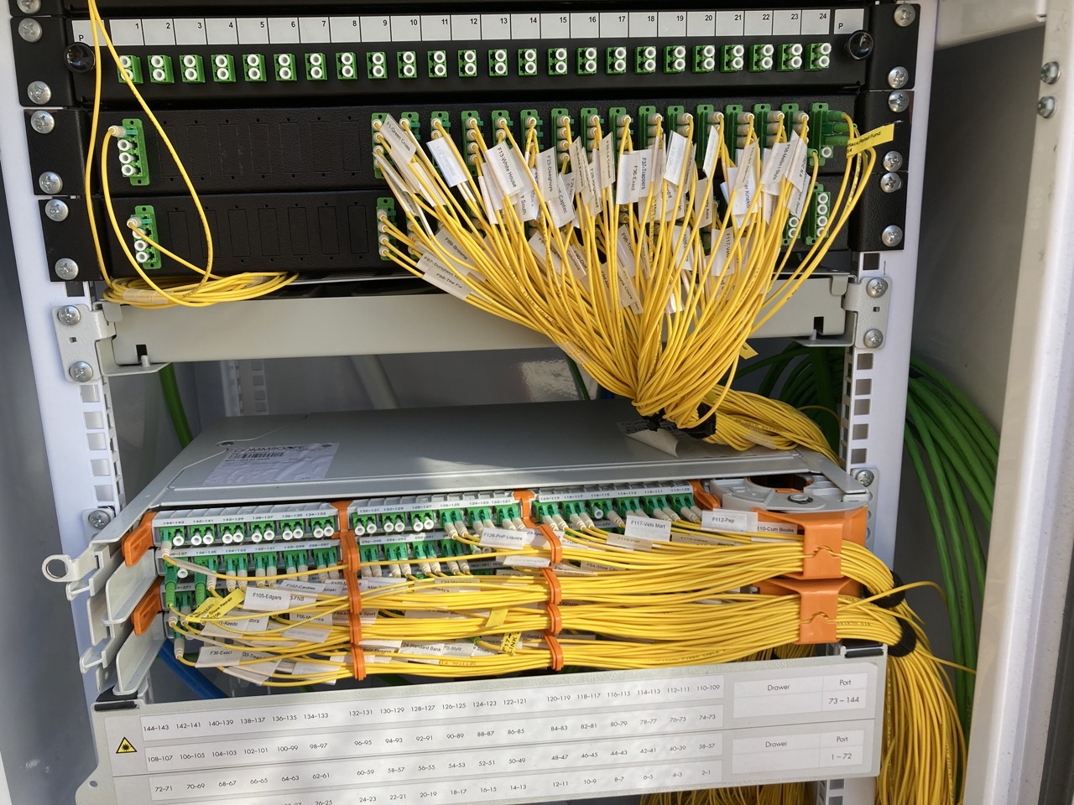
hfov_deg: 63.4
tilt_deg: -13.4
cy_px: 402
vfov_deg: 49.7
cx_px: 537
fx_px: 869
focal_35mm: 28
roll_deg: +1.4
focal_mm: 3.99
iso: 20
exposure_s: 1/289
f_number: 1.8
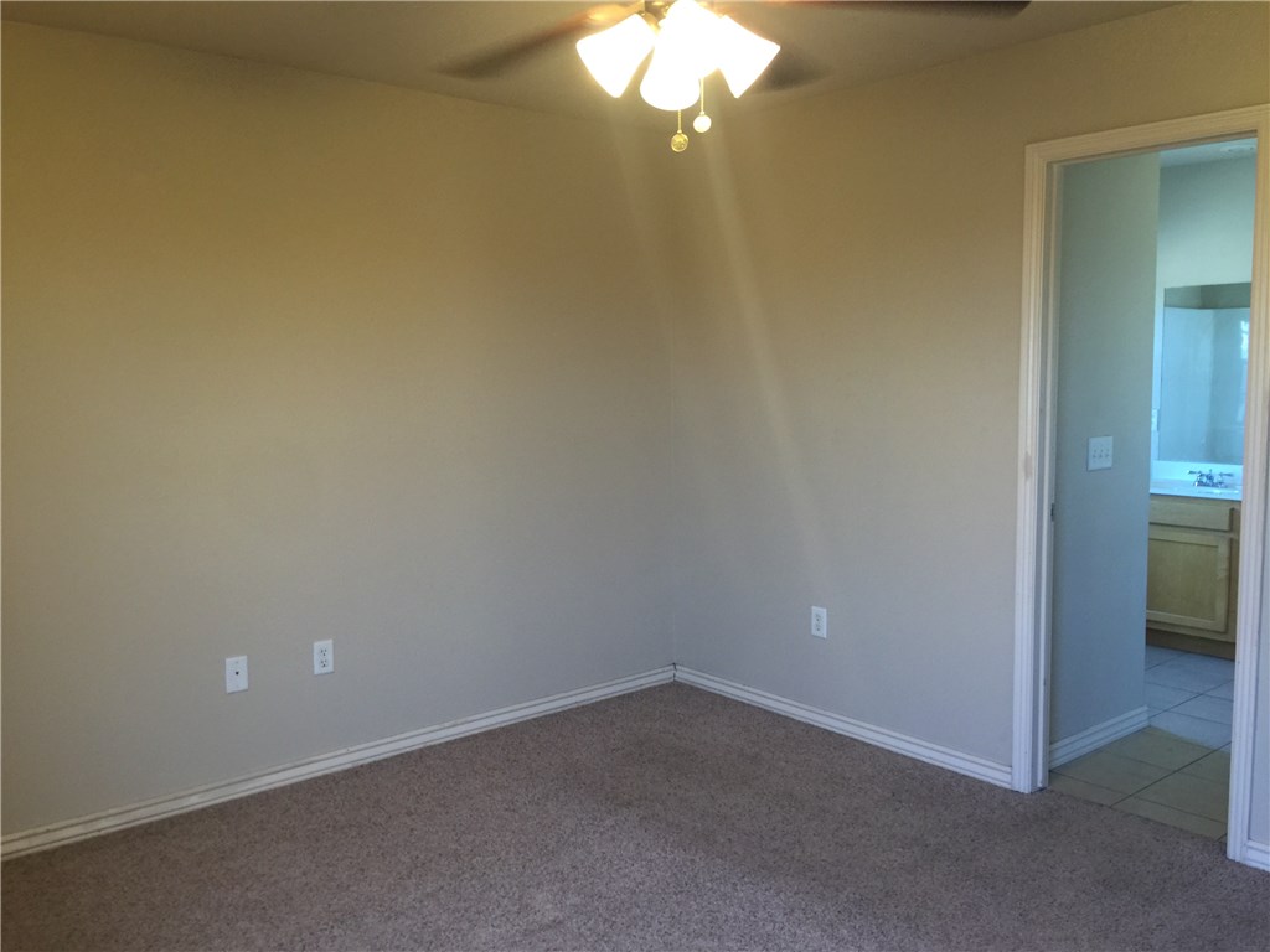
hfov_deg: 61.7
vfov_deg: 48.2
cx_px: 635
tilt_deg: -5.7
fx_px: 1064
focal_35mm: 29
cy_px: 476
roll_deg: -0.7
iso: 64
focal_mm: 4.15
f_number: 2.2
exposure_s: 1/15
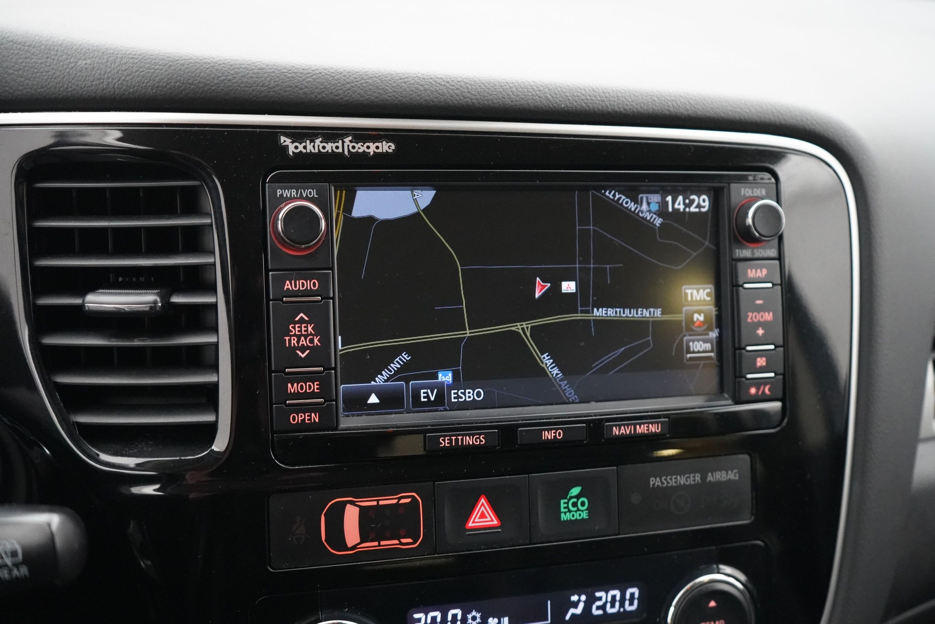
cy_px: 312
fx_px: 961
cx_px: 468
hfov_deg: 51.9
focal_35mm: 37
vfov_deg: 35.9
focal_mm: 37
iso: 10000
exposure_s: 1/60
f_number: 4
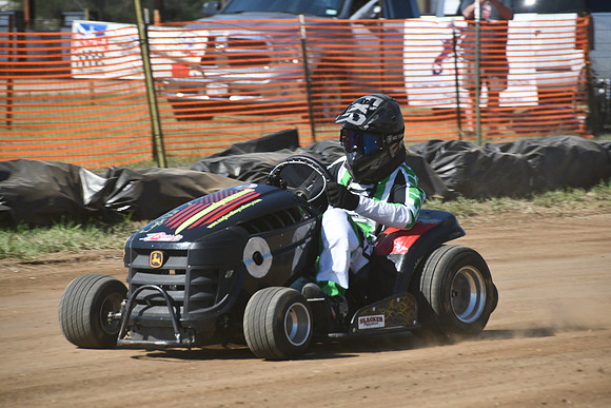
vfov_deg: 5.0
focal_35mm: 277
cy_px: 204
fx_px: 4702
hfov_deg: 7.4
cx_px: 306
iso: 200
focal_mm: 185
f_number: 8
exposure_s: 1/500
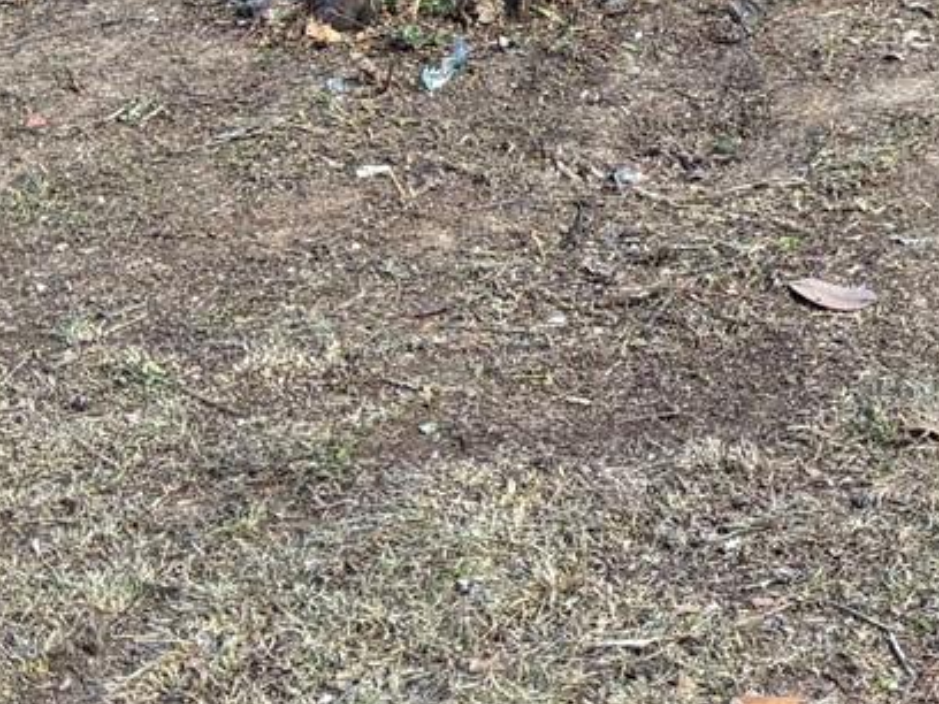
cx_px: 1634
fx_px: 2767
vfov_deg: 14.2
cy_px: -76
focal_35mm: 102
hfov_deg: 16.5
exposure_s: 1/345
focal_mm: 5.96
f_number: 1.6
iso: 50
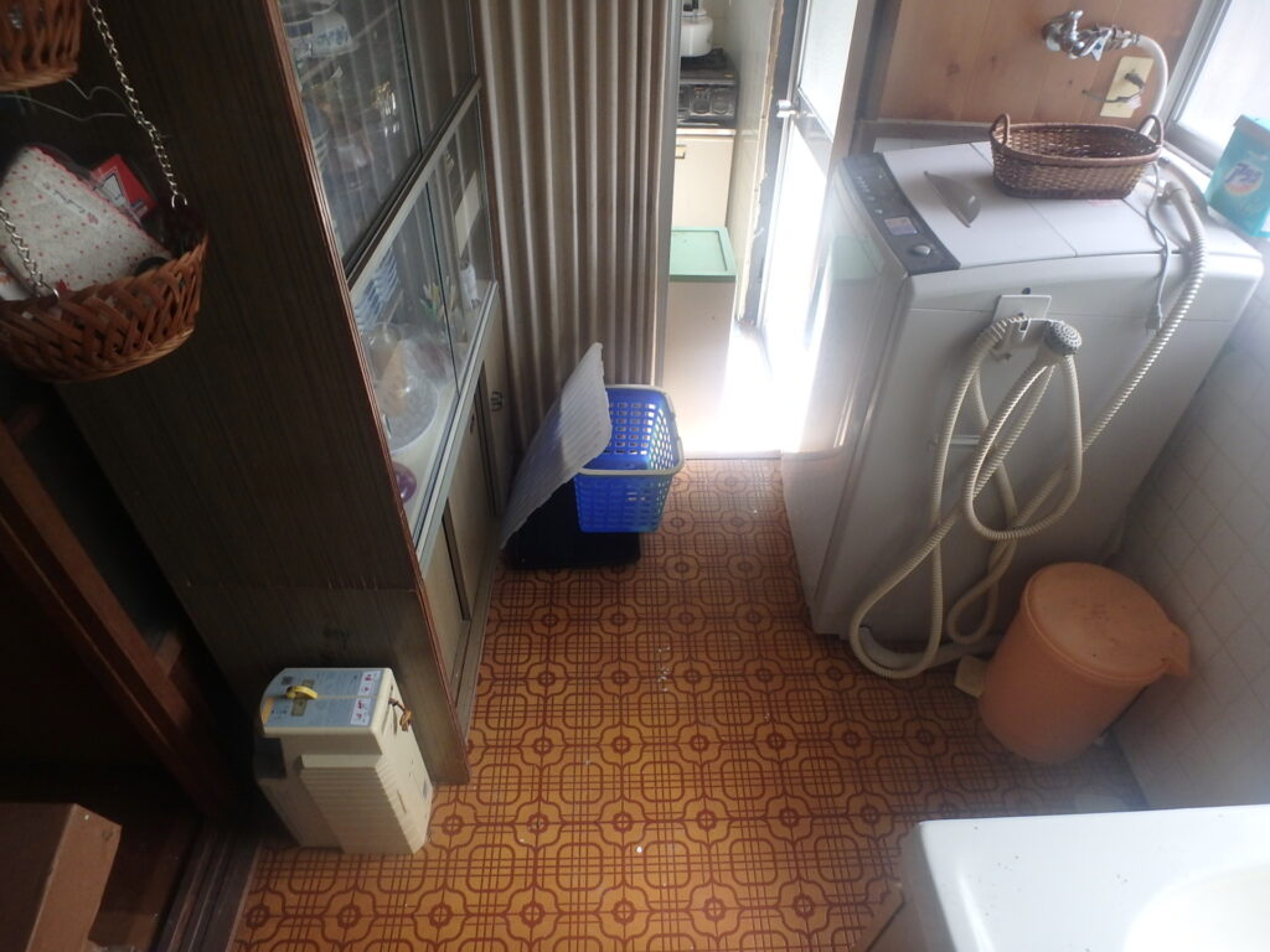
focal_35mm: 21
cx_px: 635
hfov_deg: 79.0
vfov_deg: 63.4
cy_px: 476
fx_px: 770
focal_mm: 3.7
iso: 200
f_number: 3.5
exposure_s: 1/30
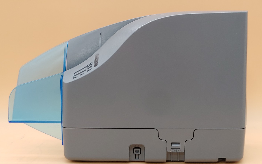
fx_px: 314
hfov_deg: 45.3
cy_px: 95
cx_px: 131
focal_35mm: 44
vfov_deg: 29.2
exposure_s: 1/66
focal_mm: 4.36
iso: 50
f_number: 1.8
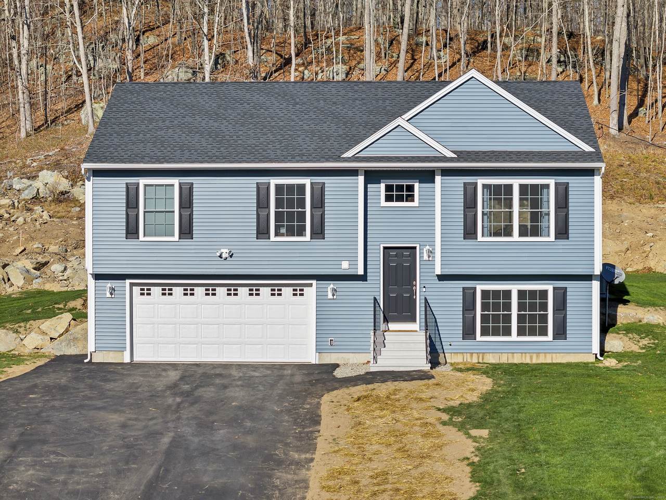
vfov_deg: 21.0
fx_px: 1347
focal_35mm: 70
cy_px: 250
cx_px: 333
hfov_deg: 27.8
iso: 160
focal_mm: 19.35
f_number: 2.8
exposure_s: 1/400
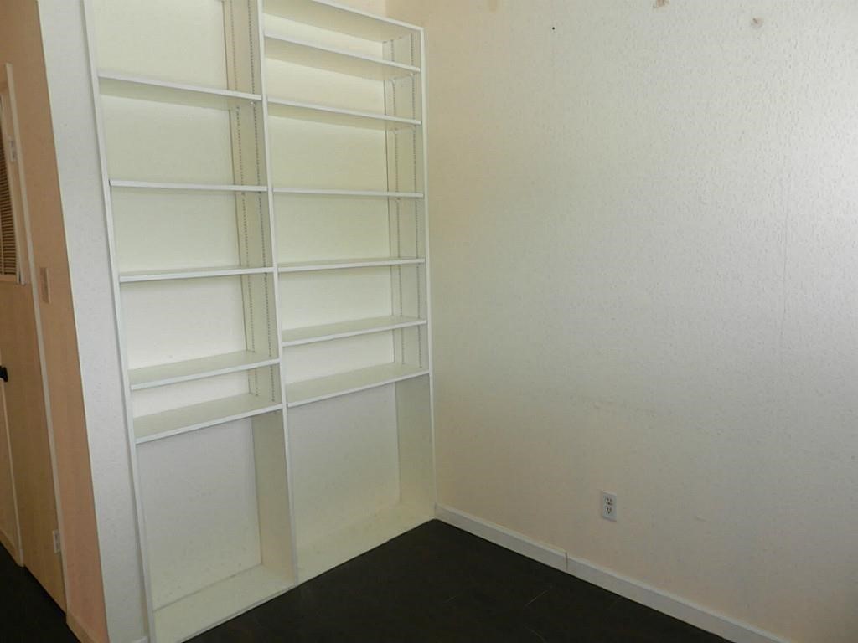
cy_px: 322
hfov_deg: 69.4
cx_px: 429
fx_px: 620
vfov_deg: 54.9
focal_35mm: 25
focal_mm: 4.5
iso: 200
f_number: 3.5
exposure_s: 1/30
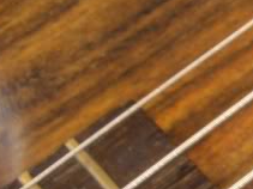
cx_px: 463
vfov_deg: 8.7
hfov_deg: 10.9
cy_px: 31
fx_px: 1242
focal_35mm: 170
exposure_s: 1/15
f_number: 2.6
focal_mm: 5.8
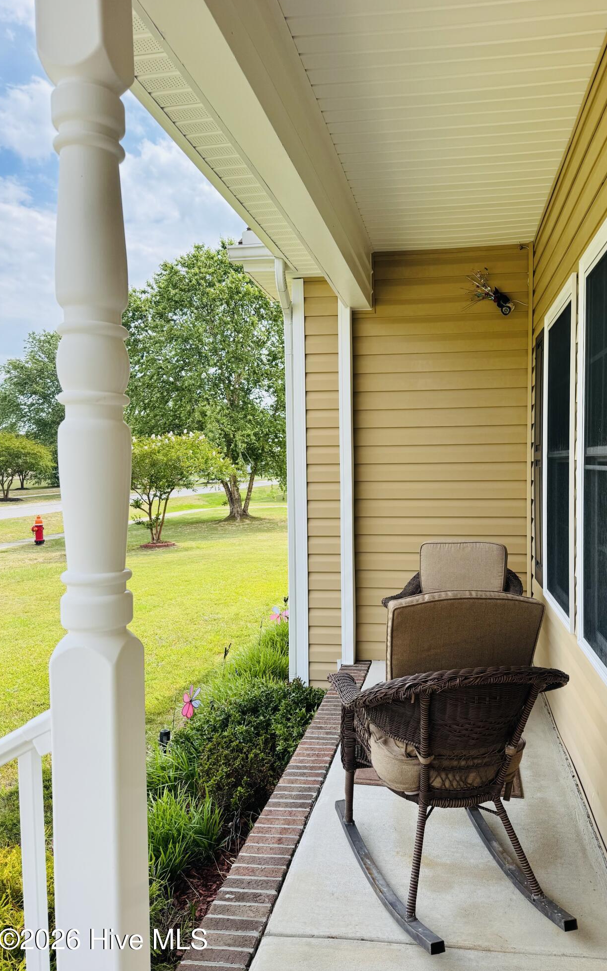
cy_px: 489
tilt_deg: +0.7
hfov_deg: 47.3
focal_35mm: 26
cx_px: 368
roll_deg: +2.8
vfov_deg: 70.4
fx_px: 688
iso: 80
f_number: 1.78
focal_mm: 6.76
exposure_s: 1/1597
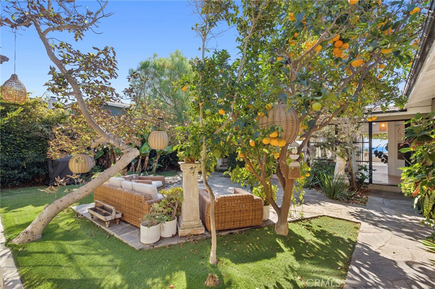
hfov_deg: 96.8
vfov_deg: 73.7
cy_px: 144
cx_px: 218
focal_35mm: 16
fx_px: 193
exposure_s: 1/125
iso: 80
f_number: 9
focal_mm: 16
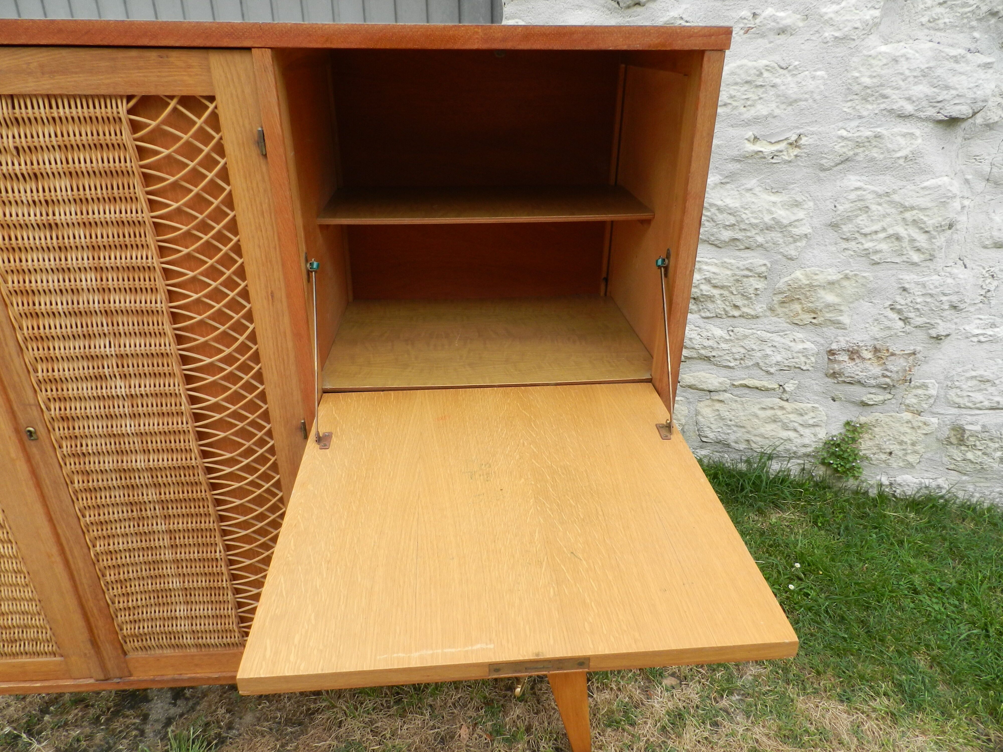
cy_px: 376
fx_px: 666
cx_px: 502
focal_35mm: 23
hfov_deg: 73.9
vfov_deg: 58.9
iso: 160
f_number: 4
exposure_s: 1/100
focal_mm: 4
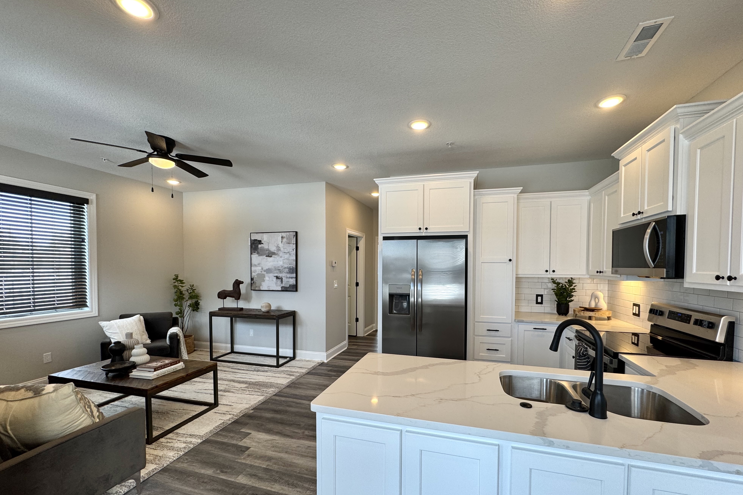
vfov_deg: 77.0
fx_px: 310
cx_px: 382
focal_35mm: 15
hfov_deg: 100.4
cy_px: 275
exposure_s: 1/120
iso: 64
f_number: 2.2
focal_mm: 2.22
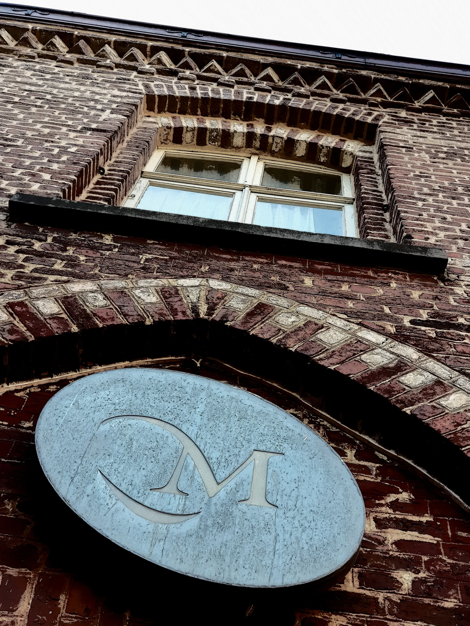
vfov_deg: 36.8
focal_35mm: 52
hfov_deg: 28.0
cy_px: 313
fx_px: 941
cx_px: 235
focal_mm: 6
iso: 25
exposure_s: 1/201
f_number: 2.4
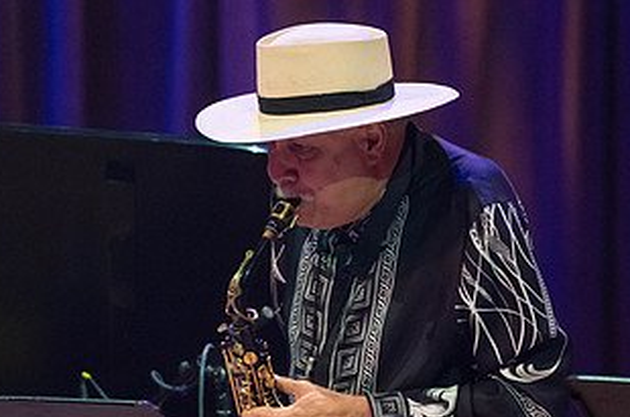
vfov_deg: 1.5
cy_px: 326
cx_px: 306
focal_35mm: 942
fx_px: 16443
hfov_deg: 2.2
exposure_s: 1/250
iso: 3200
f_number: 6.3
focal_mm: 400
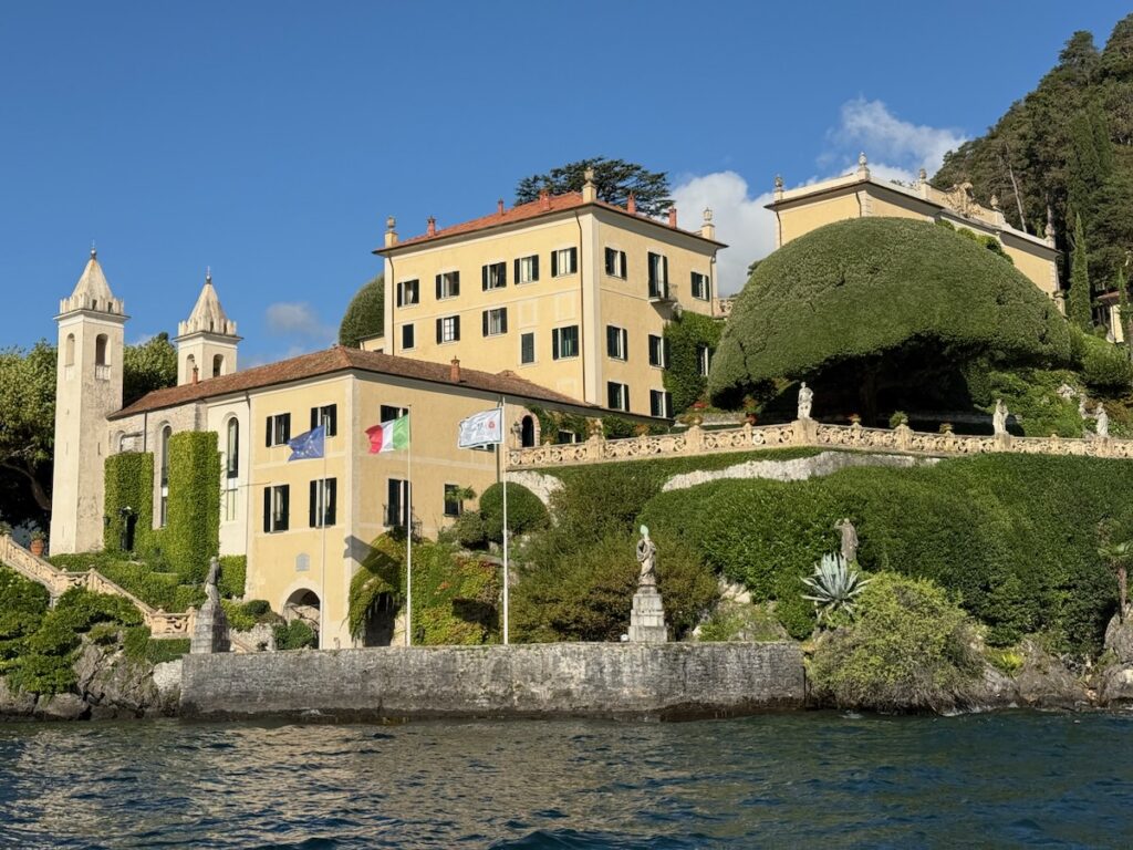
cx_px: 566
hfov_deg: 39.7
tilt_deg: +10.4
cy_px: 425
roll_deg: +1.1
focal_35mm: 48
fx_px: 1571
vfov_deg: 30.3
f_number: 1.78
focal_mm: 6.76
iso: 100
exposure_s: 1/4329
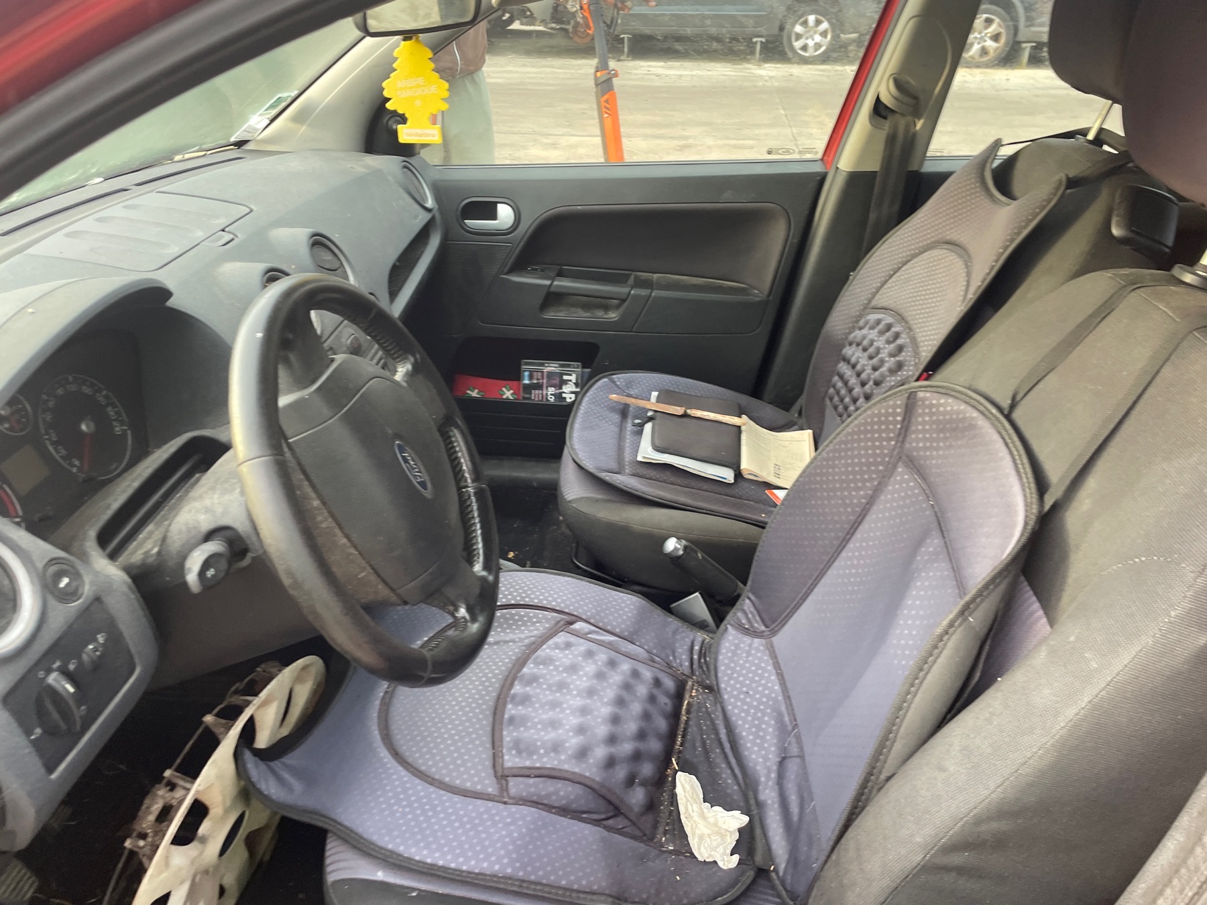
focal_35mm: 26
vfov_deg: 53.1
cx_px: 604
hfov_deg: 67.3
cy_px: 452
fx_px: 907
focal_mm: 4.2
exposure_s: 1/90
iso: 125
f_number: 1.6
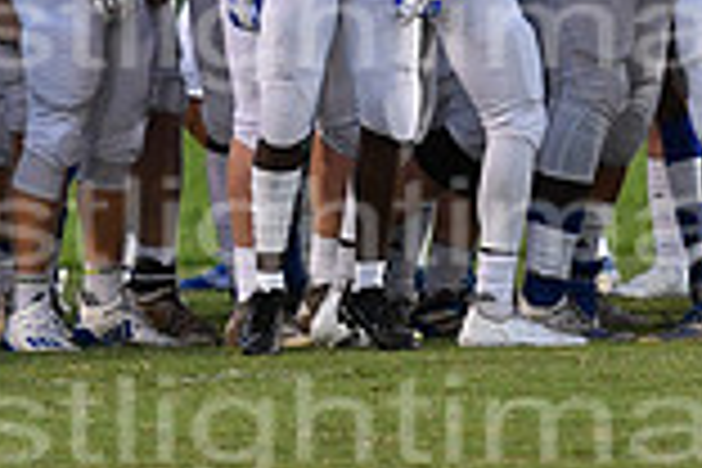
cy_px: -259
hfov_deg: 2.7
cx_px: 369
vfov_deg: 1.8
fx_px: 14680
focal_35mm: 753
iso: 1600
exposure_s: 1/800
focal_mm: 135
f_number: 4
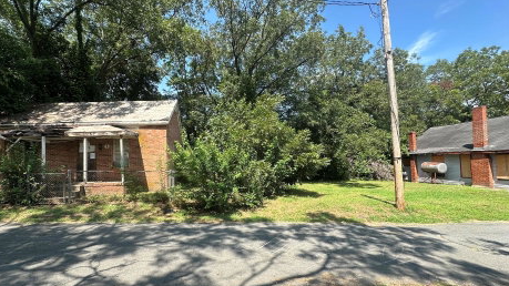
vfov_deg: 63.8
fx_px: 229
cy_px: 156
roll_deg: +1.3
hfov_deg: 95.6
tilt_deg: +1.3
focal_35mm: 17
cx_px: 227
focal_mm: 2.22
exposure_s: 1/584
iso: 40
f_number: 2.2
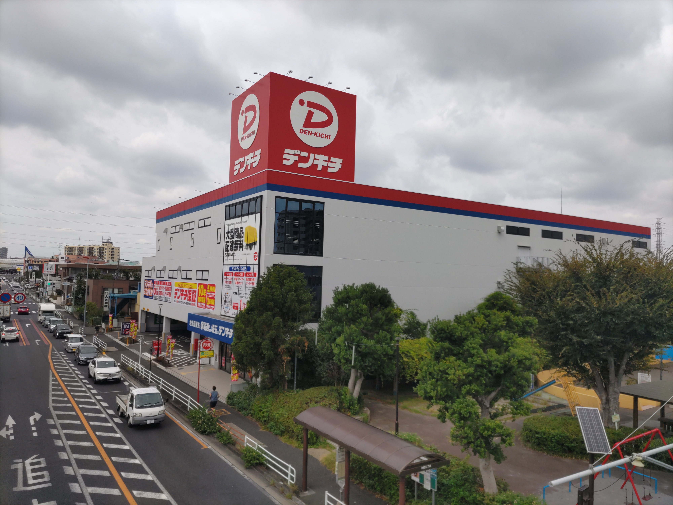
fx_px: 505
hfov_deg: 67.3
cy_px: 252
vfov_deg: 53.1
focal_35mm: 26
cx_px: 336
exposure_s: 1/1497
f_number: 1.79
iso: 50
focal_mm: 4.8
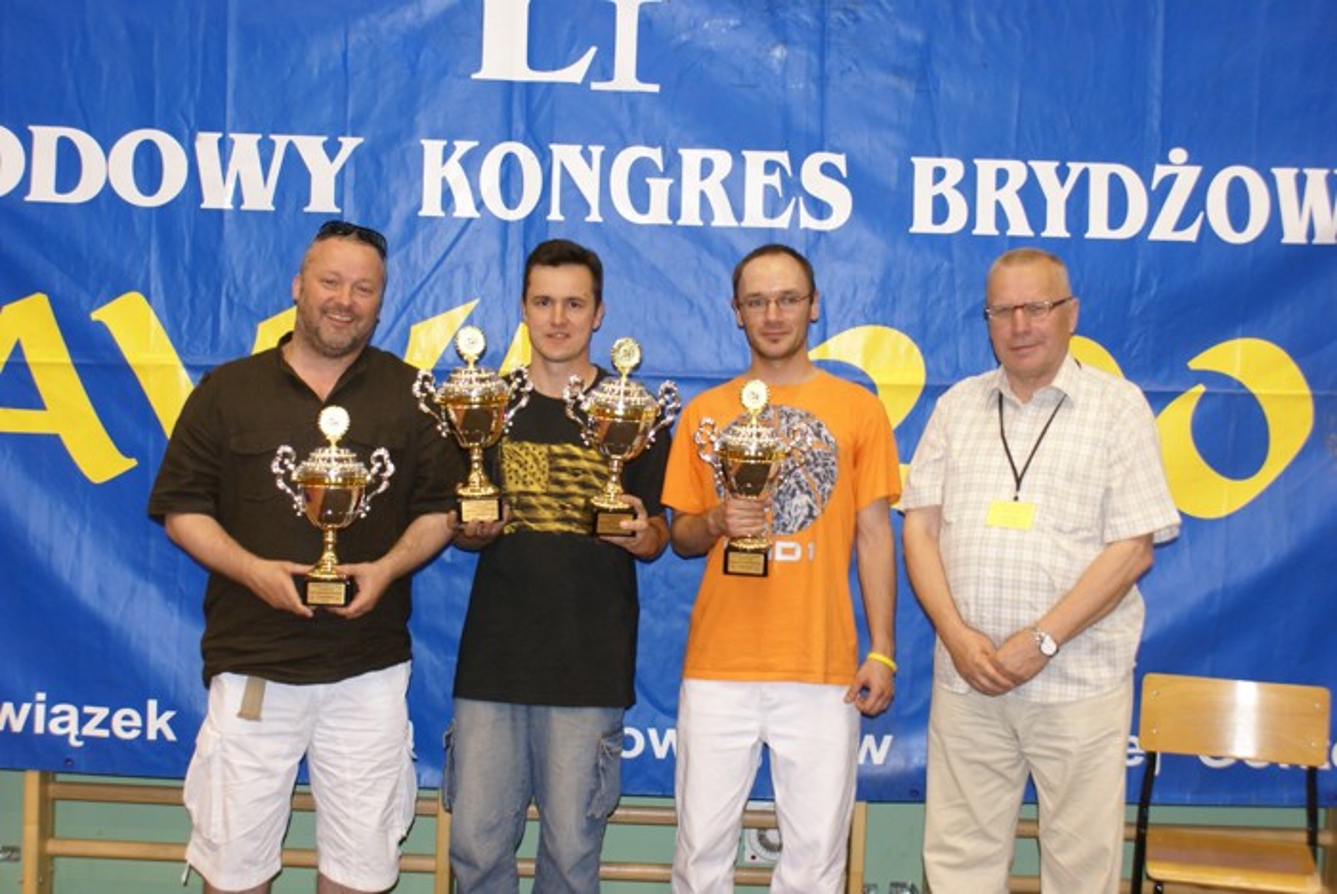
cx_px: 668
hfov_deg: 37.8
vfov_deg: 25.8
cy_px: 447
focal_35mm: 52
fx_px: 1951
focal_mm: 35
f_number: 5.6
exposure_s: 1/30
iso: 400
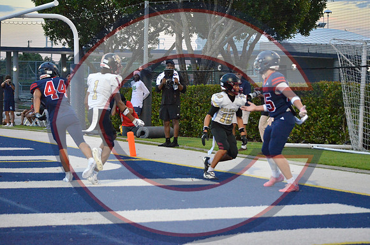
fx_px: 1108
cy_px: 122
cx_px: 185
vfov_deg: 12.6
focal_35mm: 108
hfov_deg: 19.0
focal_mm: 72
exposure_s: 1/500
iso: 3200
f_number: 4.5
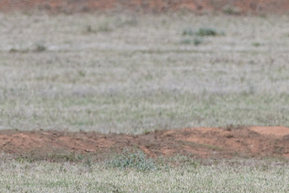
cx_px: 79
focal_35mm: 1216
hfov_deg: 1.7
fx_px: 9765
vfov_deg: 1.1
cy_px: 115
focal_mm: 600
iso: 800
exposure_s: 1/3200
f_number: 8
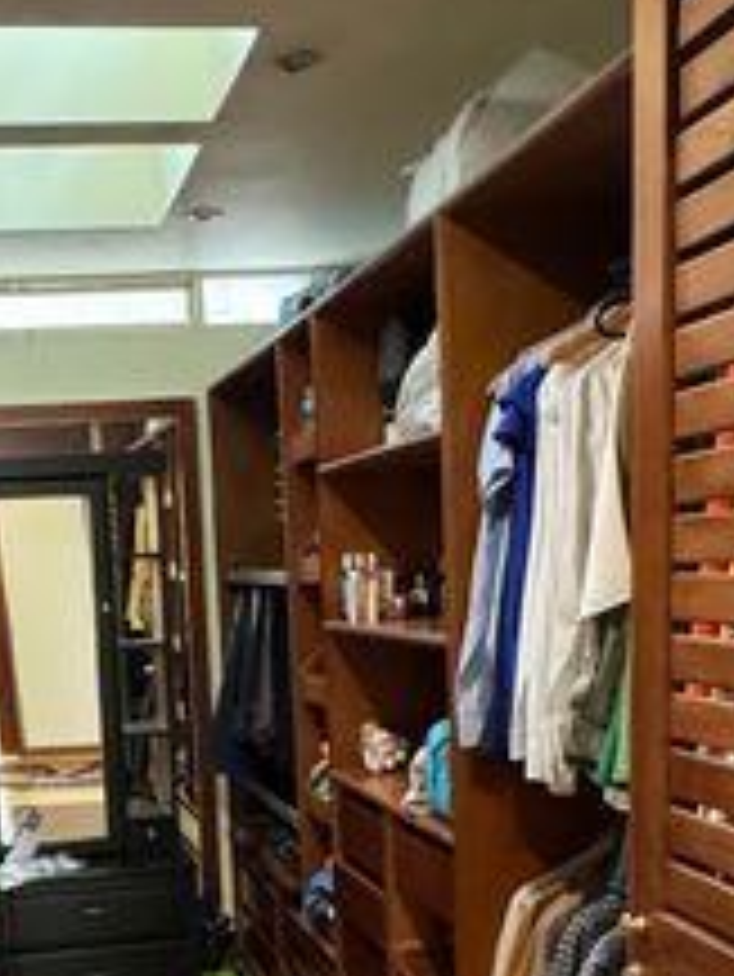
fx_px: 1215
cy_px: 749
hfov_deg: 32.6
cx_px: 140
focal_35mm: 43
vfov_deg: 42.3
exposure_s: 1/60
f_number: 2.2
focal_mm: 2.22
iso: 1000
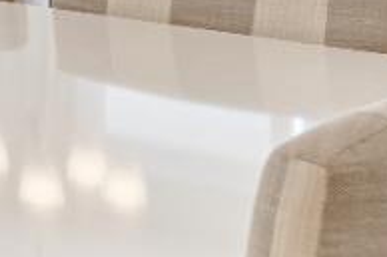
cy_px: -241
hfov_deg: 10.1
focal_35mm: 139
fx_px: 1493
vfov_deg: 9.3
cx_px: -836
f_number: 7.1
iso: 640
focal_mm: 18
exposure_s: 1/25
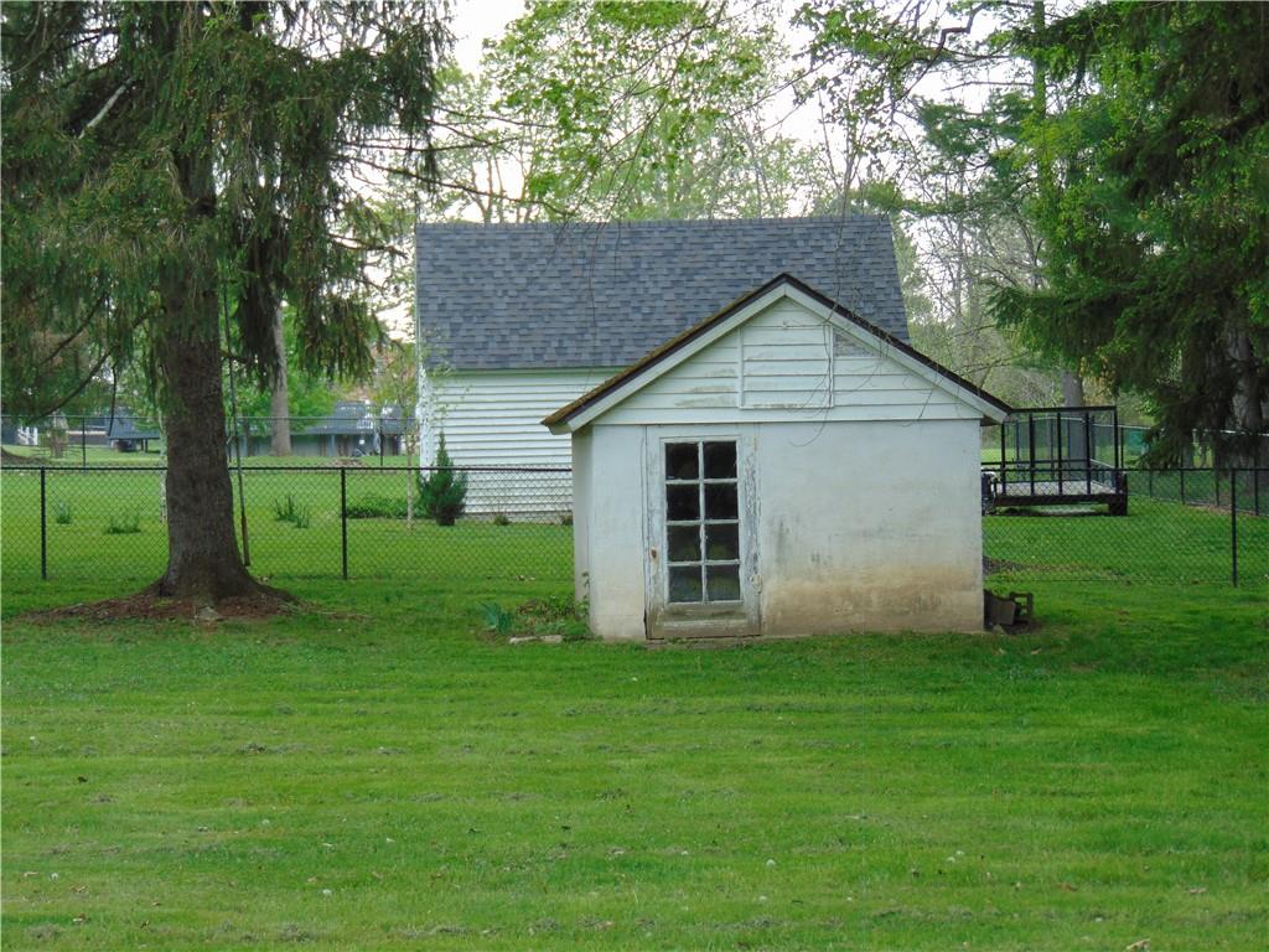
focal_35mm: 108
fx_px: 3959
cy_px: 476
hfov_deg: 18.2
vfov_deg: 13.7
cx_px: 634
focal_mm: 19.4
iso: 80
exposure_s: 1/125
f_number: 3.9
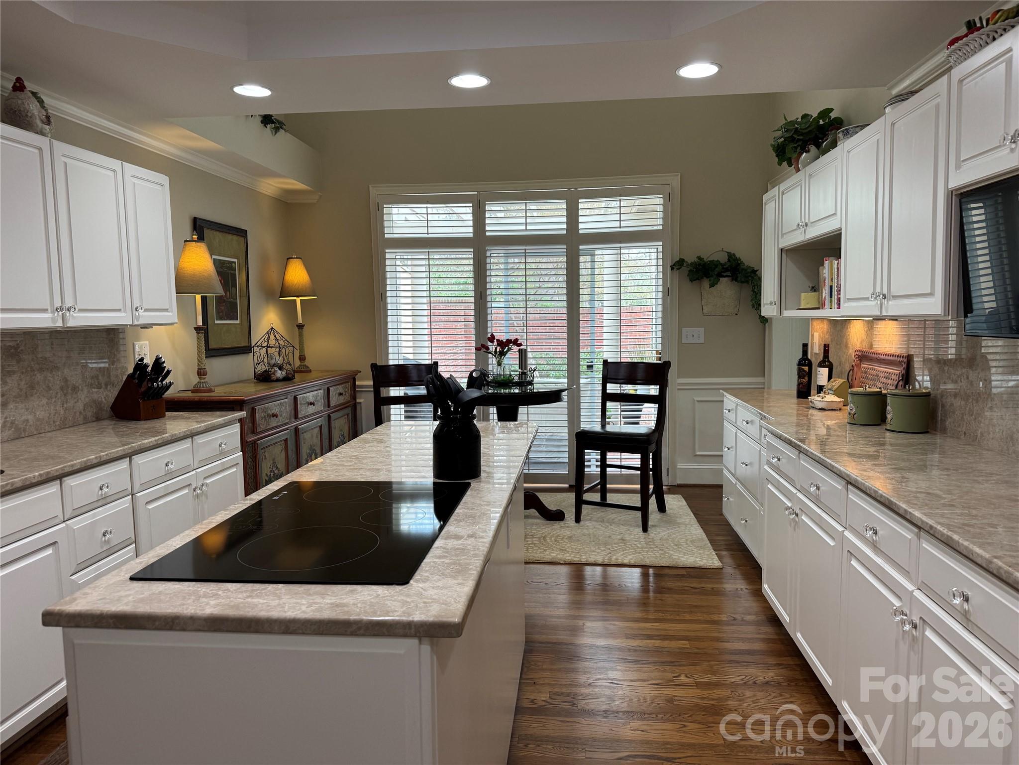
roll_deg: +1.2
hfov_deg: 71.6
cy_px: 382
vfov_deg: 56.8
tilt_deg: -5.0
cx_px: 510
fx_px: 706
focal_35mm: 24
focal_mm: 6.76
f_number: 1.78
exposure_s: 1/120
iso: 125
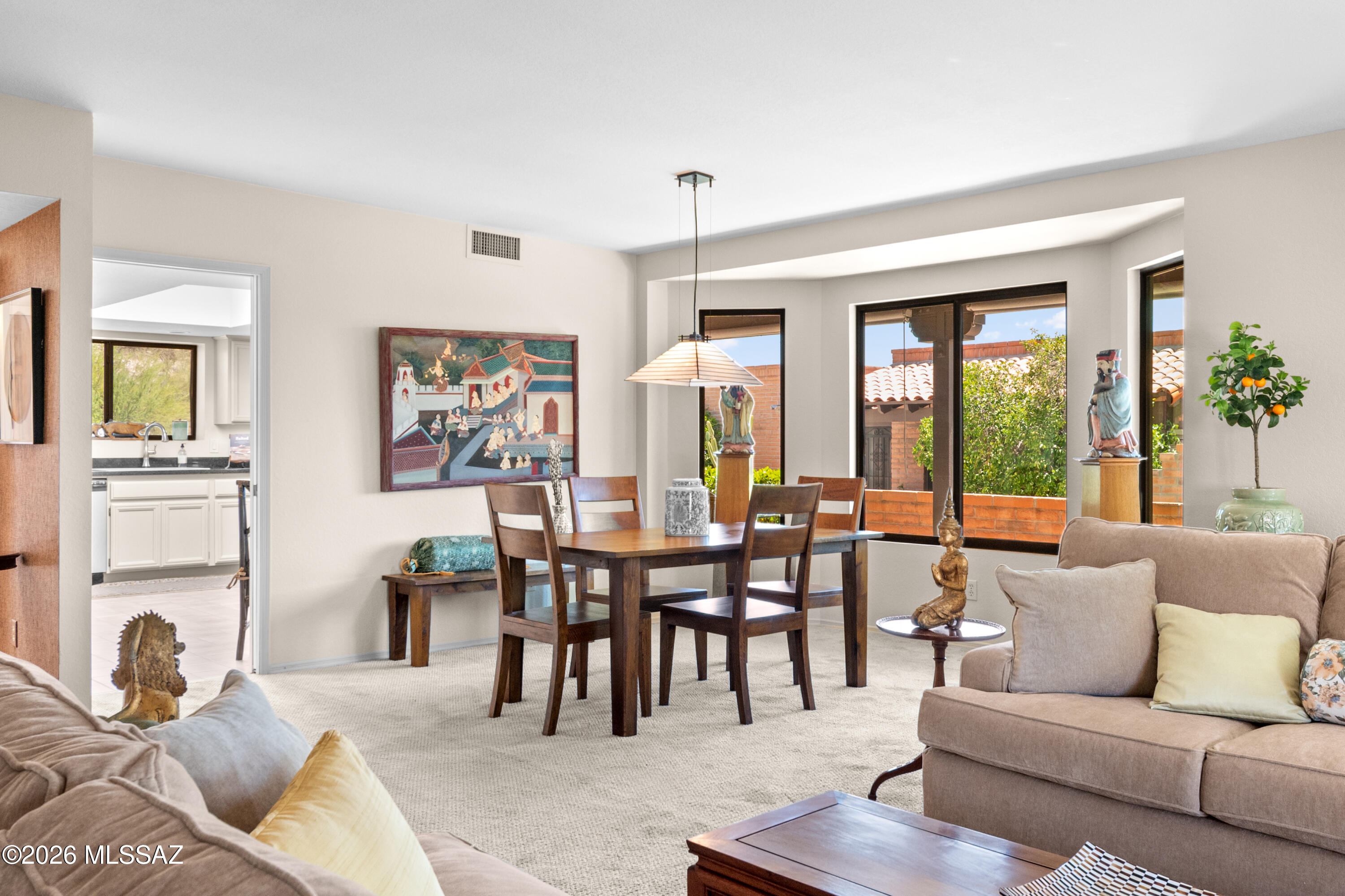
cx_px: 672
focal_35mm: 30
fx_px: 1121
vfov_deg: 43.6
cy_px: 448
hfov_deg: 61.9
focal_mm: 20
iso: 1000
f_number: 11
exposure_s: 1/8
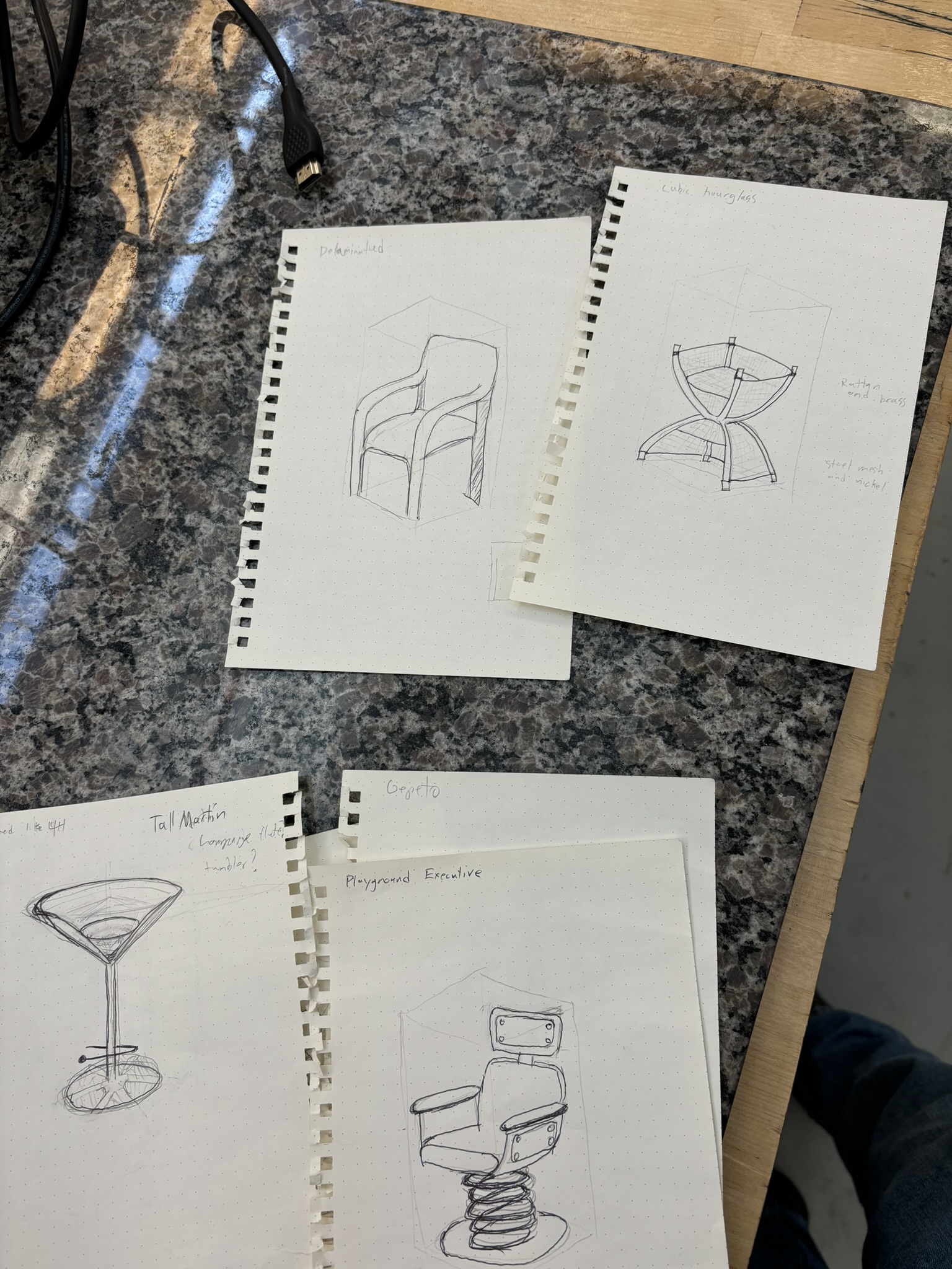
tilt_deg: -75.1
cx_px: 476
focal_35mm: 26
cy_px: 634
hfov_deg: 53.1
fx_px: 953
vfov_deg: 67.3
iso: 40
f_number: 1.6
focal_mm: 5.96
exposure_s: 1/263
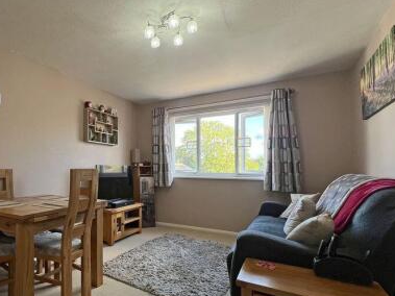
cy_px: 167
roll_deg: +0.8
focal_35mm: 20
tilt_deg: +0.7
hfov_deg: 77.3
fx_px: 228
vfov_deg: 65.7
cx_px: 112
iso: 50
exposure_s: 1/99
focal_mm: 1.57
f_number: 1.8
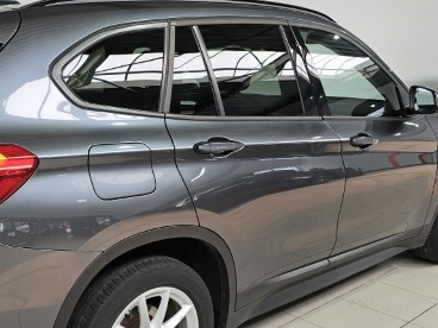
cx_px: 134
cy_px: 219
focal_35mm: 40
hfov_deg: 45.8
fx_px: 506
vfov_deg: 35.6
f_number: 1.7
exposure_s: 1/100
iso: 25
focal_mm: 6.3
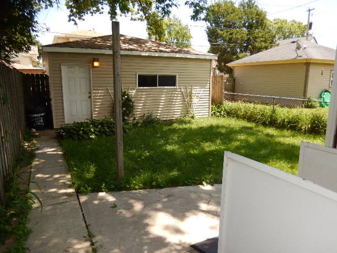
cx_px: 168
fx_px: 243
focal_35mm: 25
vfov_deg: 54.9
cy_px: 126
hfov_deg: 69.4
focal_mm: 4.5
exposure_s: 1/500
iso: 125
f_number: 3.4
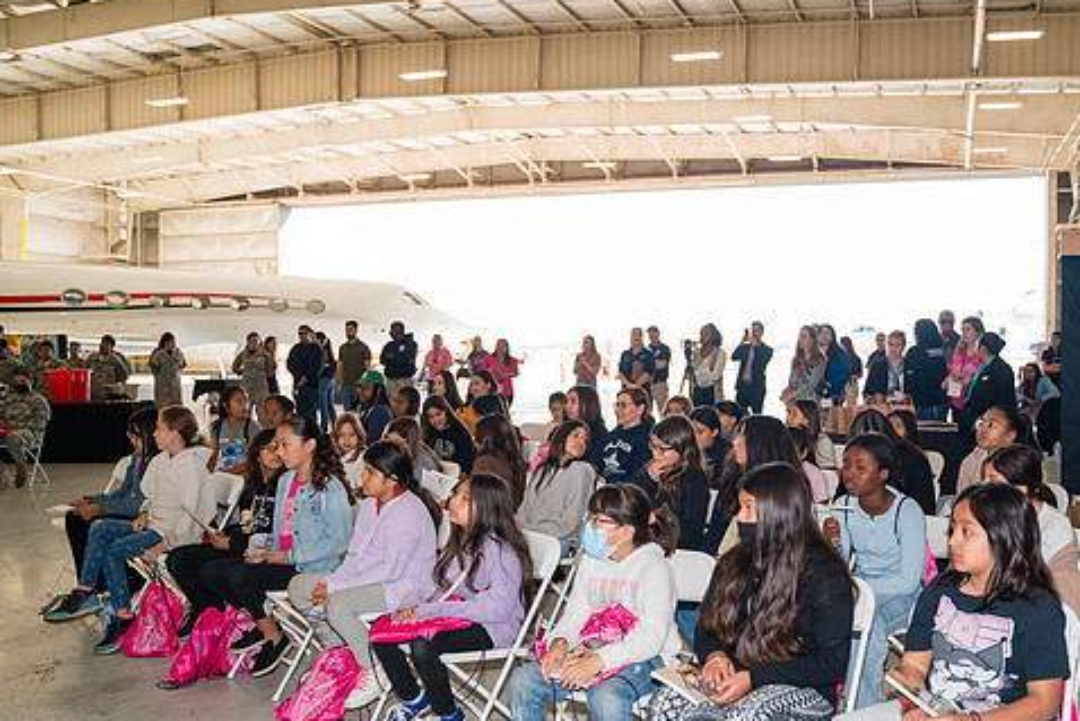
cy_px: 403
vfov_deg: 38.9
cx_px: 637
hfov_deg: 55.4
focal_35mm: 34
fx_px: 1020
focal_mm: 28
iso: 320
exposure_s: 1/320
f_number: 3.2
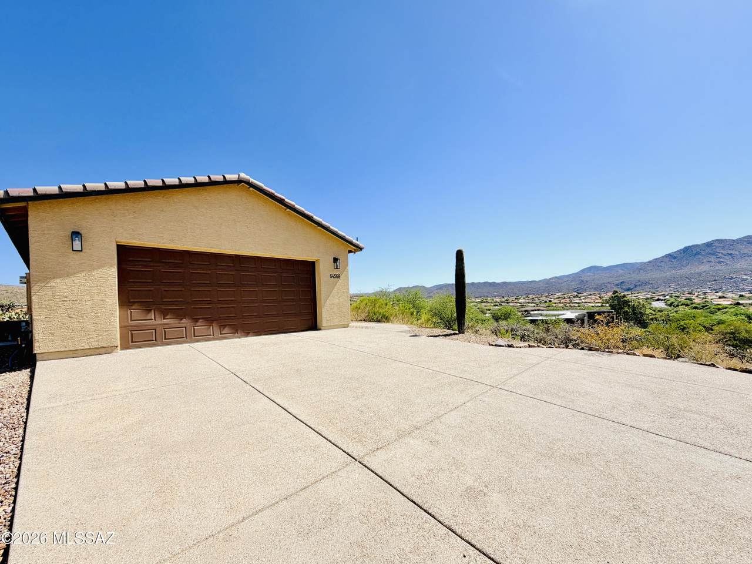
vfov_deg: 85.7
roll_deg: +1.2
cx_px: 376
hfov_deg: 102.1
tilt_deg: +2.5
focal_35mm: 14
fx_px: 304
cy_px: 282
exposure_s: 1/1399
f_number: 2.2
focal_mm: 2.22
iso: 20
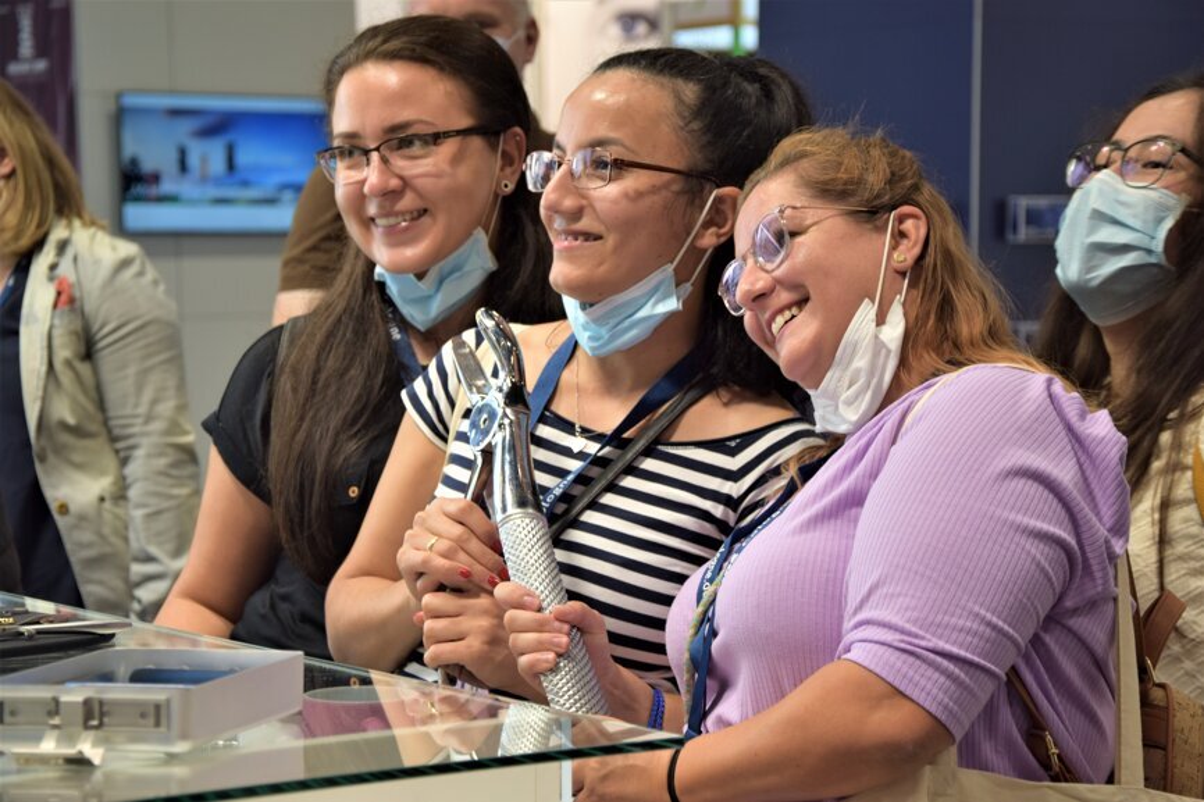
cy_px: 401
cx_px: 602
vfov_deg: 13.8
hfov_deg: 20.6
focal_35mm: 99
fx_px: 3310
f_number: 5.3
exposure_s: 1/60
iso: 400
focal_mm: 66
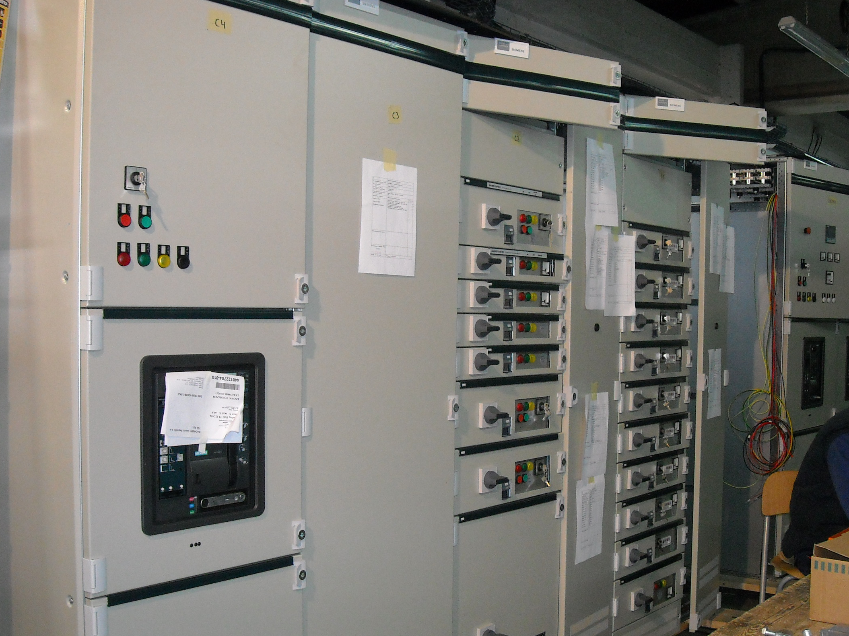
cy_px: 343
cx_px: 503
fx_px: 1055
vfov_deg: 33.6
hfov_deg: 43.7
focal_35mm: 43
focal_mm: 5.7
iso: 400
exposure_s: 1/60
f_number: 2.8
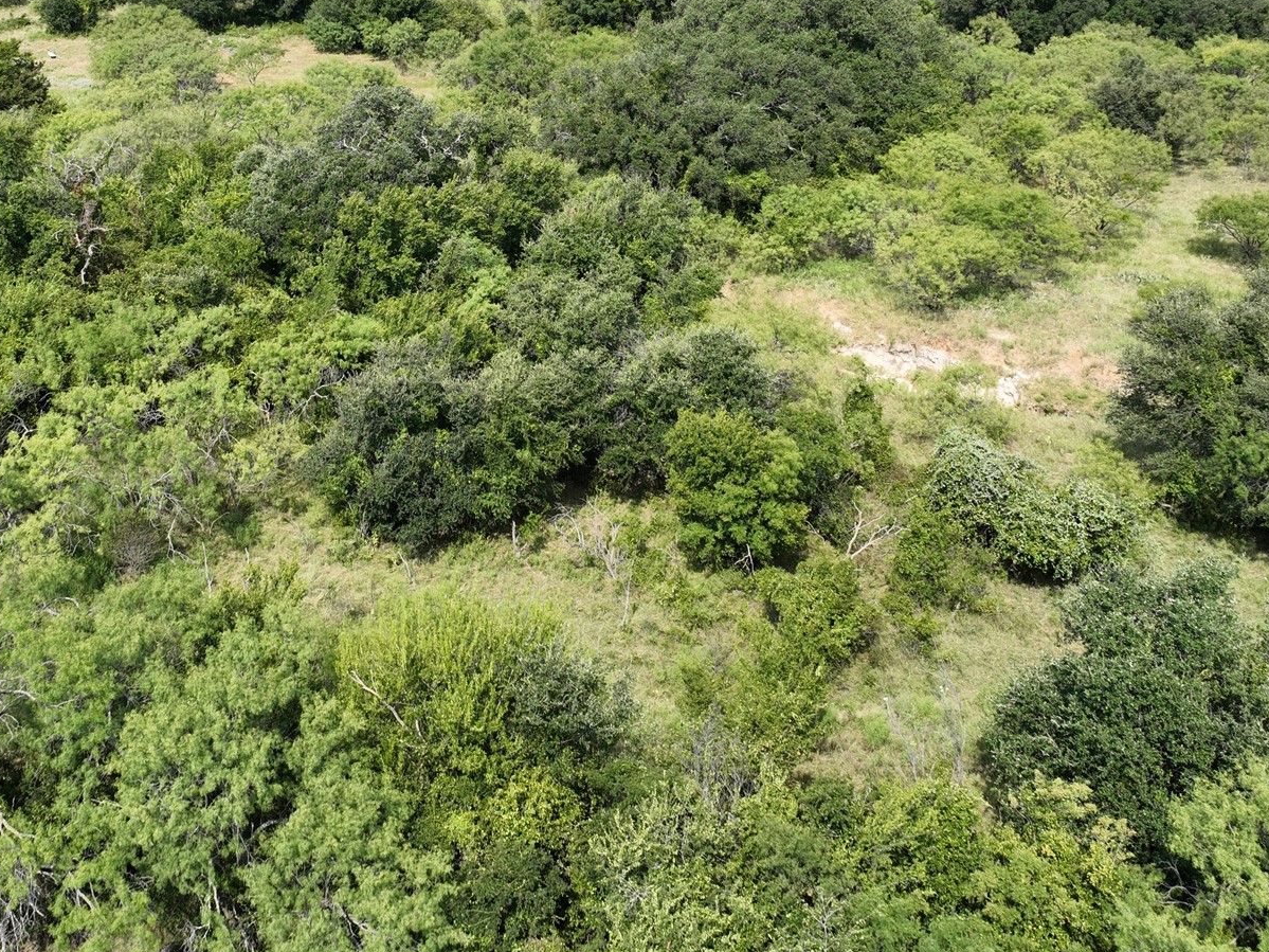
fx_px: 1503
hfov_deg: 45.4
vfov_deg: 33.8
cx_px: 478
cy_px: 157
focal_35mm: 41
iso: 110
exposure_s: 1/1250
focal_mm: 12.29
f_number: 2.8
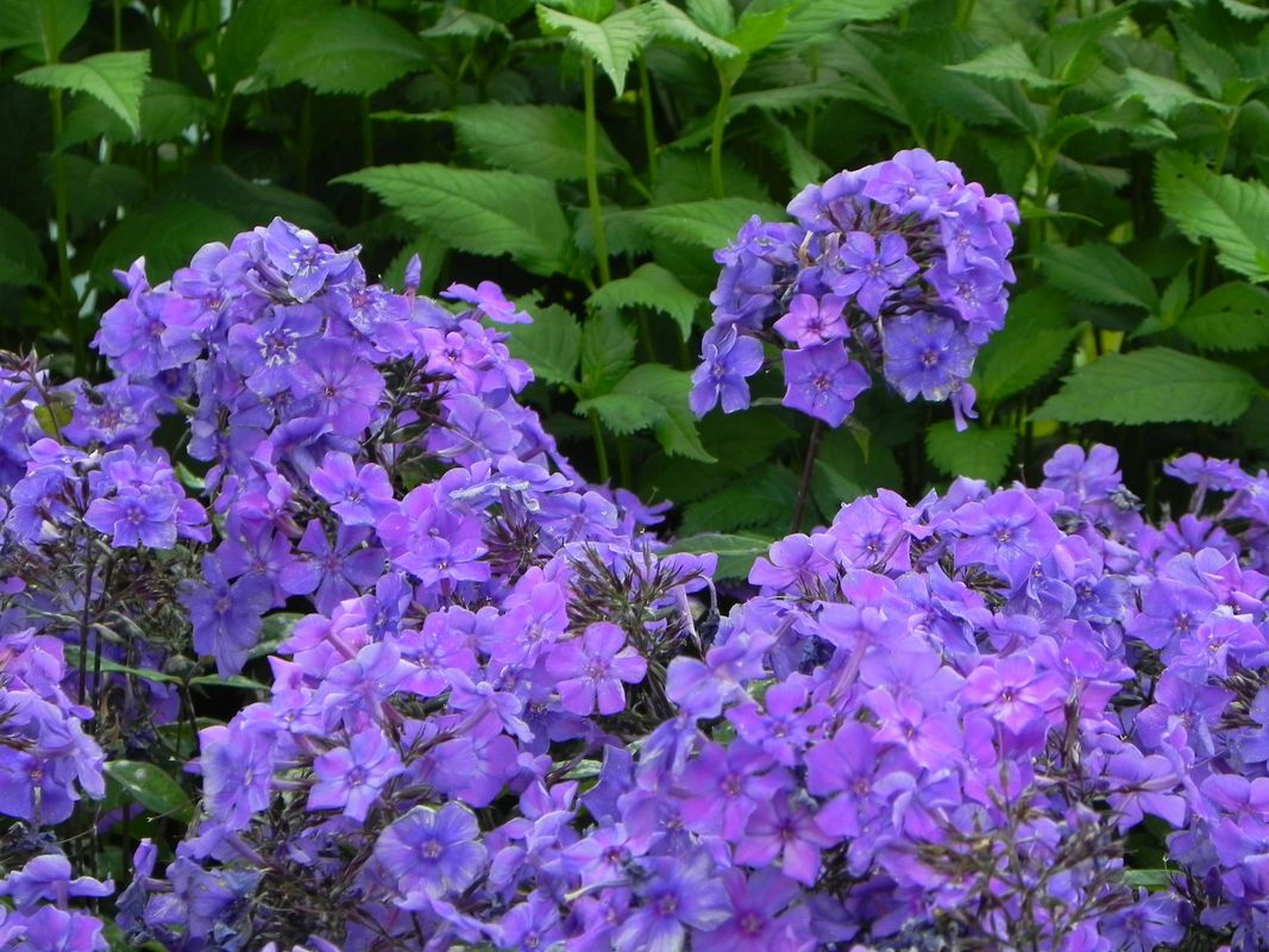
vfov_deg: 5.1
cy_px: 476
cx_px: 634
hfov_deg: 6.8
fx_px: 10667
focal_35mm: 291
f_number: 5
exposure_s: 1/80
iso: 160
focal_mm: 51.8
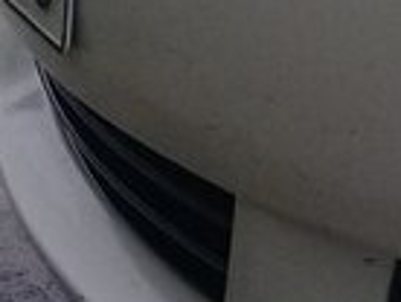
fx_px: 1717
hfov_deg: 11.2
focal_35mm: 148
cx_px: 950
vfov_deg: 9.8
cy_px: -103
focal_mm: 3.3
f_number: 2.2
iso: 50
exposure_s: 1/100
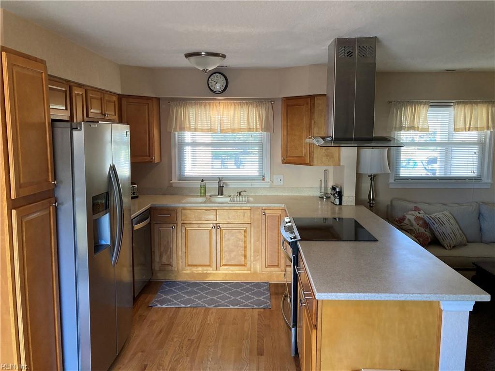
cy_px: 186
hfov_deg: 63.4
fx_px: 400
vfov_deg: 49.7
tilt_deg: -6.7
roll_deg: -0.5
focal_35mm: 28
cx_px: 248
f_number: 1.8
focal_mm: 3.99
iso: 160
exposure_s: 1/60
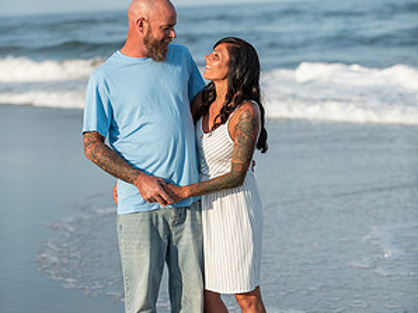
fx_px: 1665
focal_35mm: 138
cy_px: 173
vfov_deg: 10.7
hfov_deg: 14.3
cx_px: 209
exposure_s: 1/4000
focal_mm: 95
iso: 250
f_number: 3.2
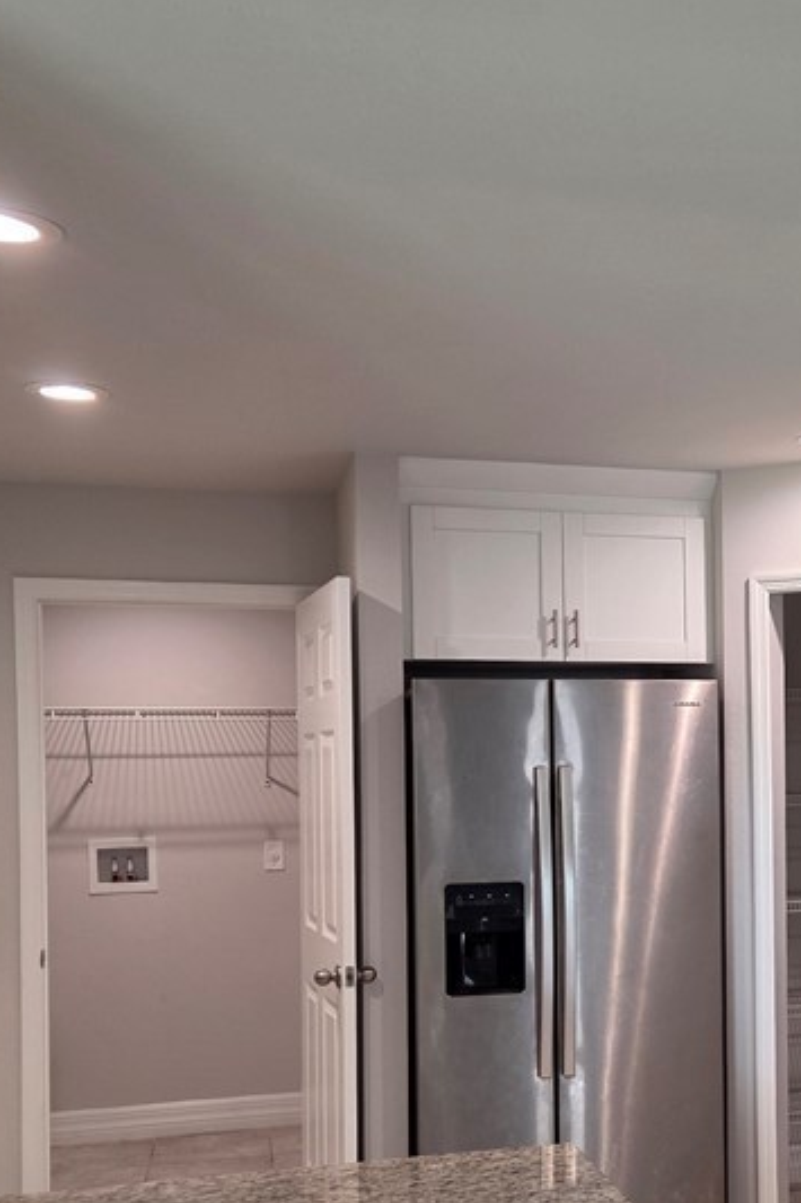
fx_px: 1536
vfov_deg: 42.1
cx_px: 690
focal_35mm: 46
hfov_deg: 28.3
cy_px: 813
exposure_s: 1/120
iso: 250
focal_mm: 5.4
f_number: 1.8
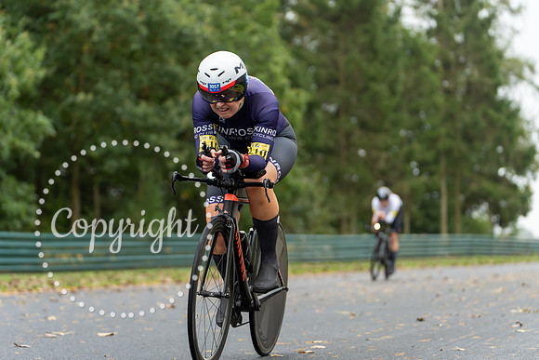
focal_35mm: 107
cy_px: 180
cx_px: 270
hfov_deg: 19.1
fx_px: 1602
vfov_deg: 12.8
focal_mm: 107
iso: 800
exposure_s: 1/1000
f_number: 2.8
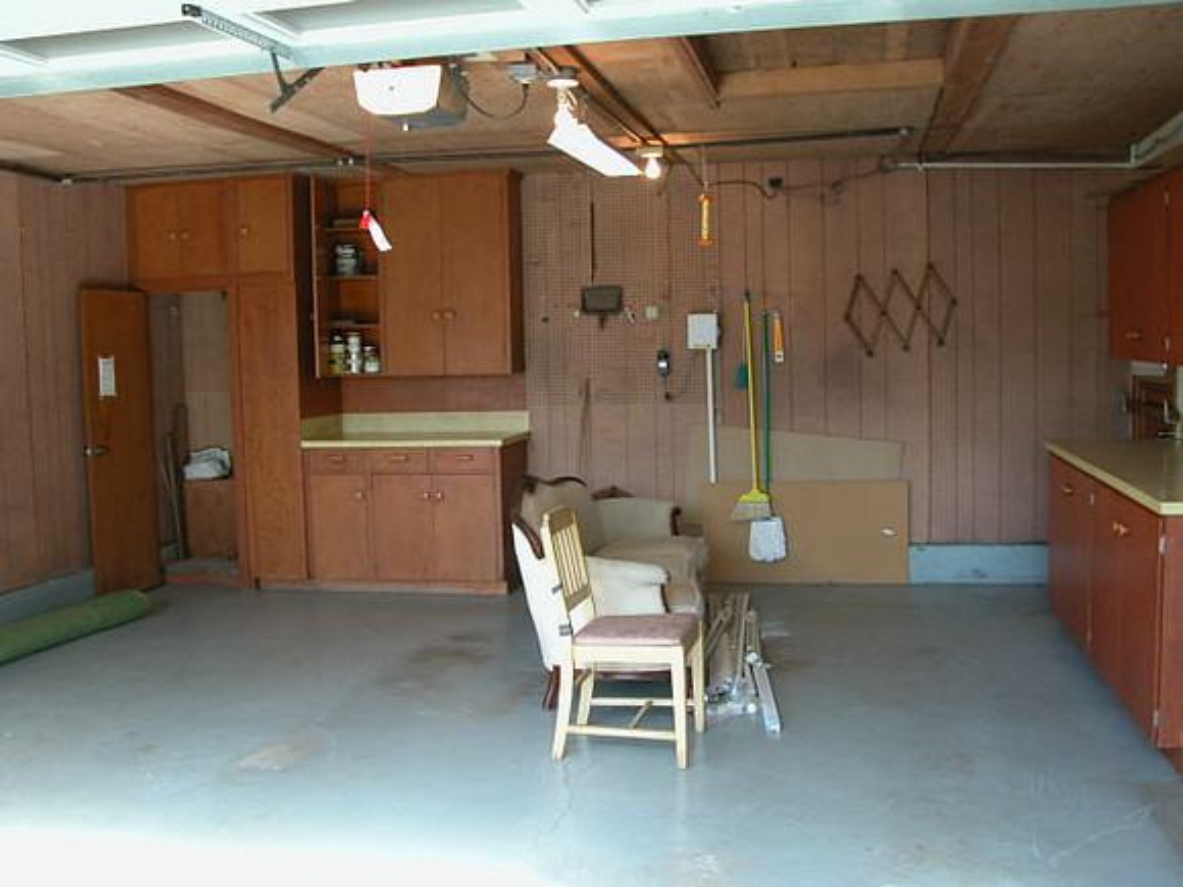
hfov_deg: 52.6
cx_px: 592
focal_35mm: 35
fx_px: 1196
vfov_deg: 40.7
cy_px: 444
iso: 100
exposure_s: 1/44.7
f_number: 2.8
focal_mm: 8.9
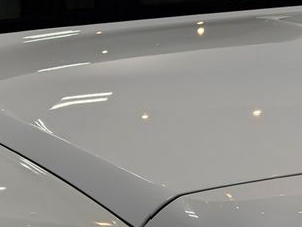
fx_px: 890
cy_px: 229
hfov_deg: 18.8
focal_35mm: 102
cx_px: 15
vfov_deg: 14.3
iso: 80
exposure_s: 1/754
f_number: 1.78
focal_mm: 6.76
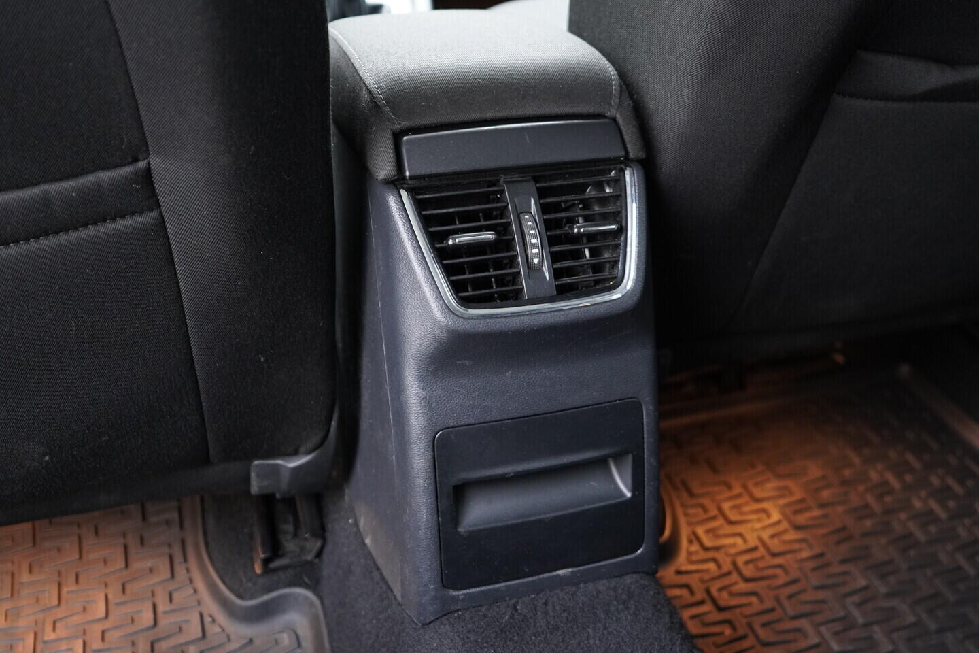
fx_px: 979
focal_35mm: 36
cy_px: 326
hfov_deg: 53.1
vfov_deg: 36.9
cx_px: 490
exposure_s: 1/40
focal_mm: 24
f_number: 2.8
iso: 1250
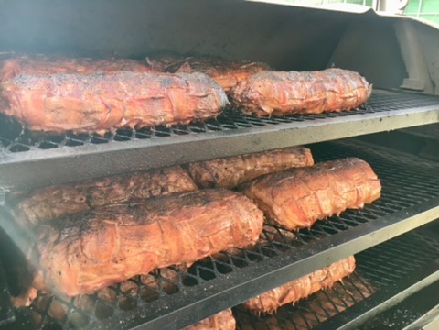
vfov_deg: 48.2
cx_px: 220
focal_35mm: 29
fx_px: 368
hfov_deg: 61.7
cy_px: 165
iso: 25
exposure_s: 1/30
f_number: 2.2
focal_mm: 4.15
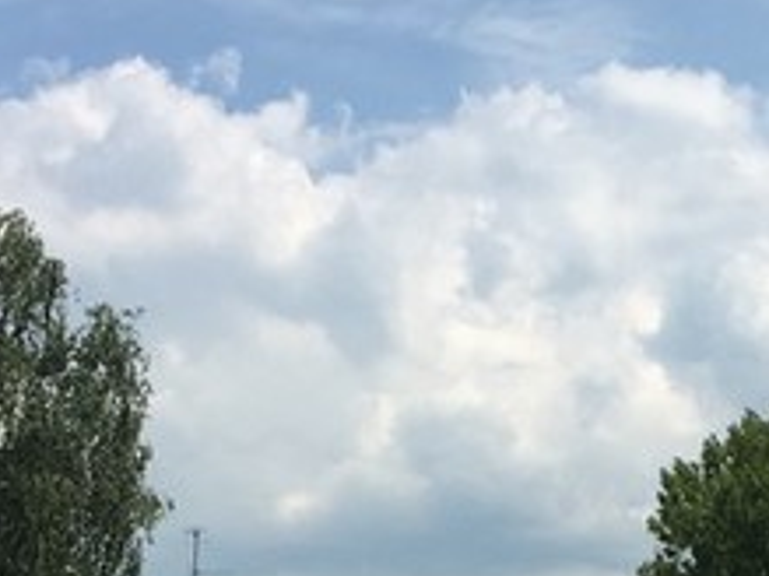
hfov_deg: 16.1
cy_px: 959
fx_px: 2709
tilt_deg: -0.2
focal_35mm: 122
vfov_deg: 11.4
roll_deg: +0.8
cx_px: 548
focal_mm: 4.15
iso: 25
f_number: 2.2
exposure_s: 1/2959
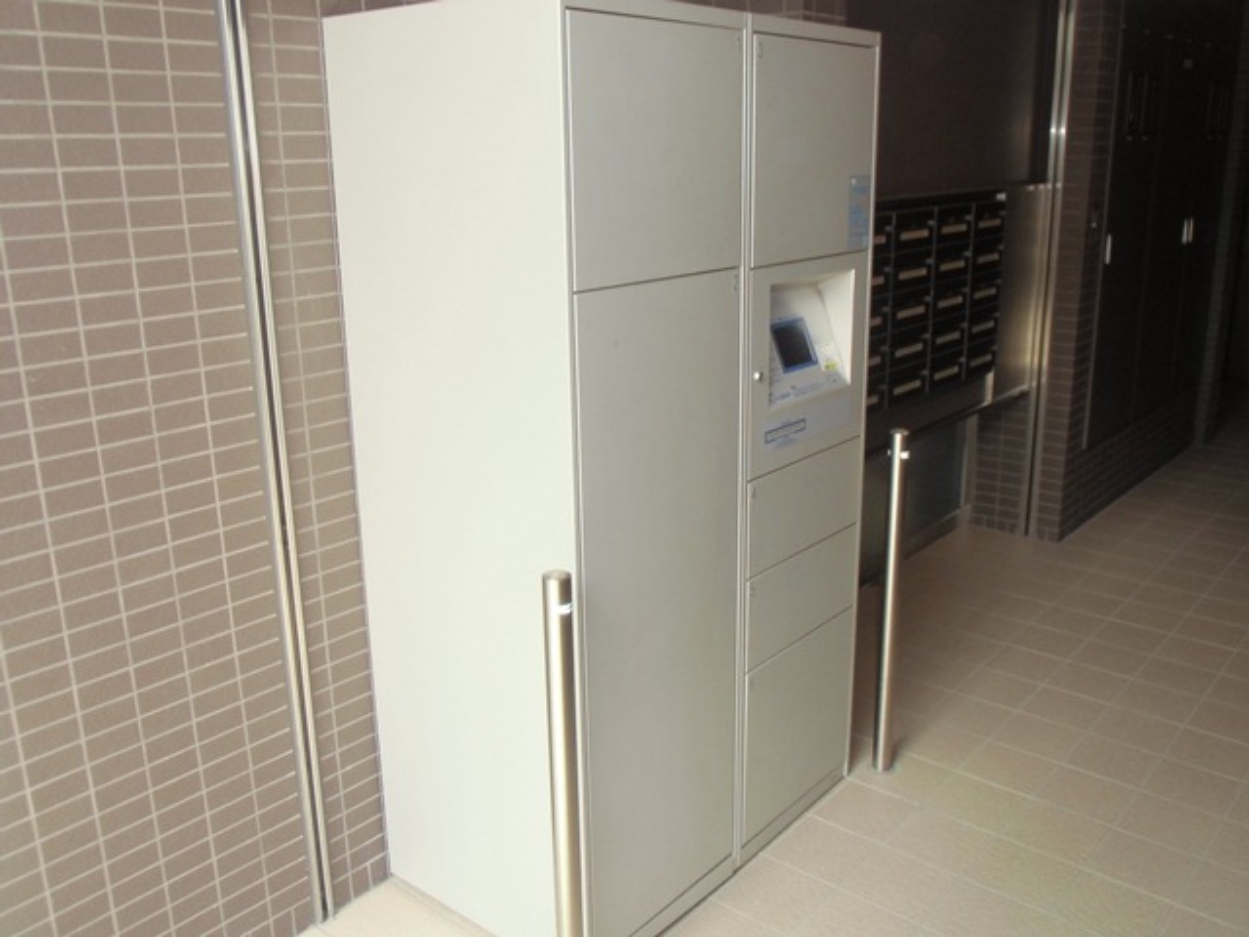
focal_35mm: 30
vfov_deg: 46.8
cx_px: 624
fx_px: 1082
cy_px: 468
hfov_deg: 60.0
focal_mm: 5.36
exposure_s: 1/60
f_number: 3.5
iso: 100
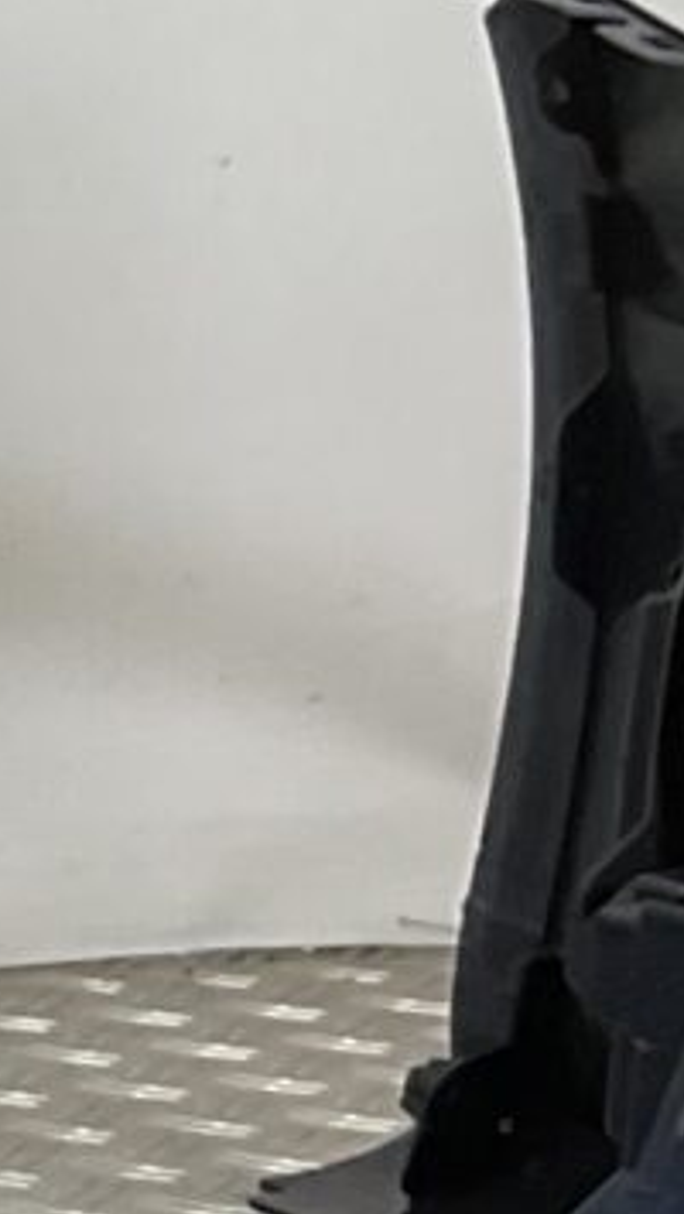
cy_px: 451
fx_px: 7343
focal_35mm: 228
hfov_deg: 4.6
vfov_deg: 9.4
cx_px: -2572
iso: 20
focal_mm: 3
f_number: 1.8
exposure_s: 1/120
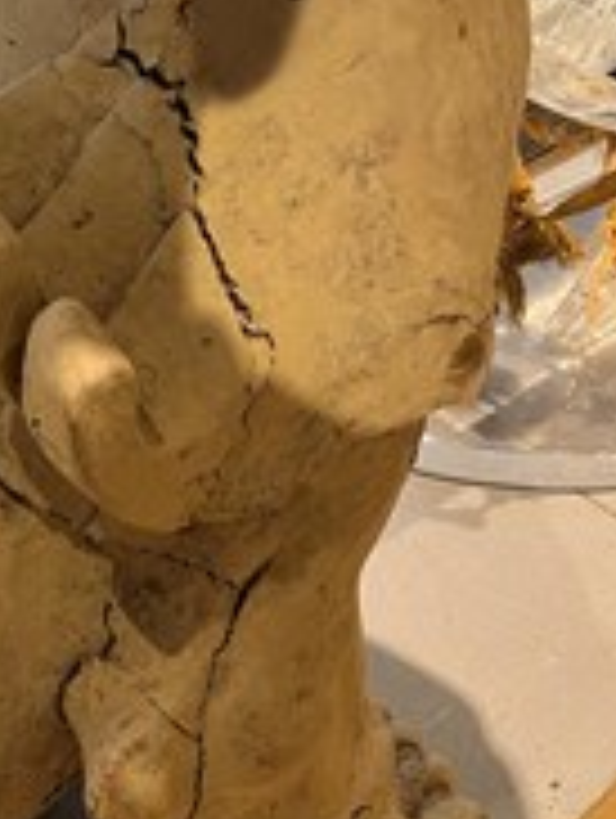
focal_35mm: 57
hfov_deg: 24.7
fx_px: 1349
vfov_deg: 32.8
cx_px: 18
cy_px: 158
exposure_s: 1/60
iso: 100
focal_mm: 5.1
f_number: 1.6
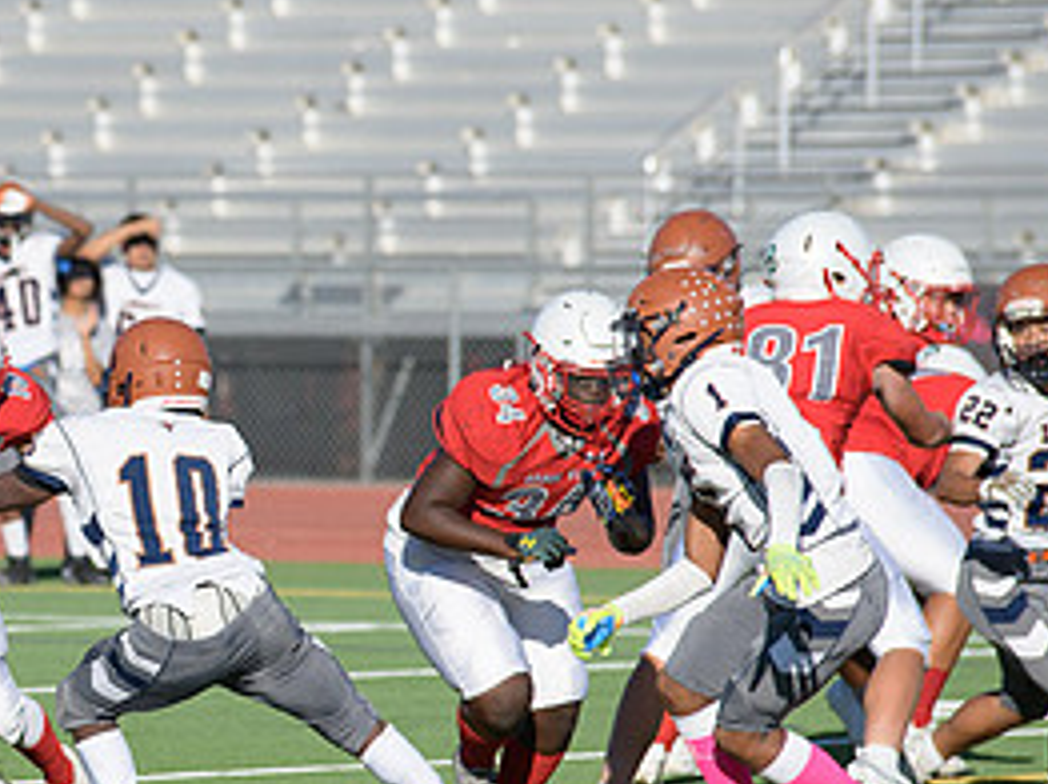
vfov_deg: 3.5
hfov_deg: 4.6
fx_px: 12885
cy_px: 502
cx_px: -4
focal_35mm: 426
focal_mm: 200
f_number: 5
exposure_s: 1/5000
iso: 500
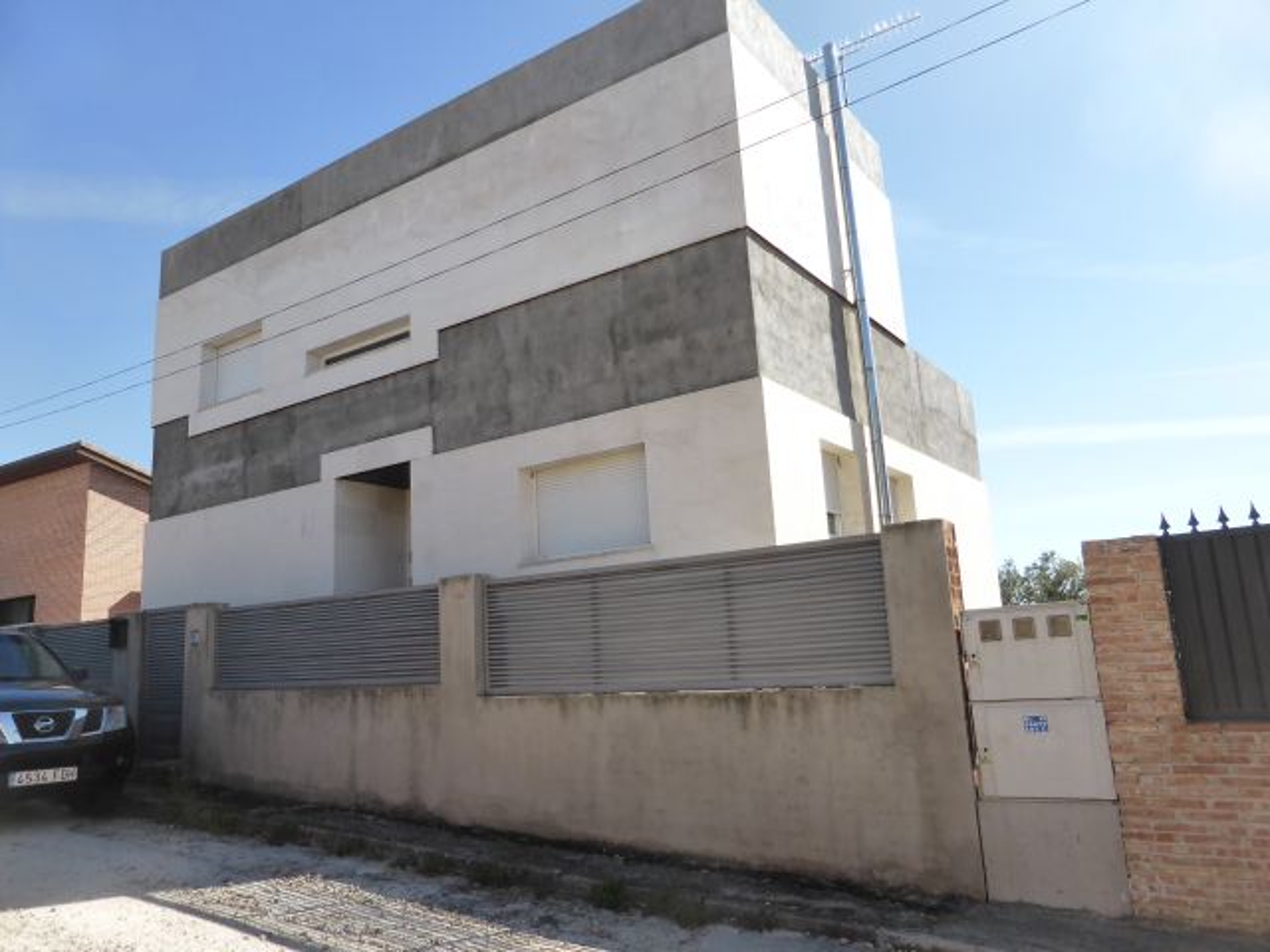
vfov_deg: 54.9
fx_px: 917
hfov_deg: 69.4
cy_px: 476
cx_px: 635
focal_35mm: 25
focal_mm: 4.3
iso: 160
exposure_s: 1/800
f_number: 3.3
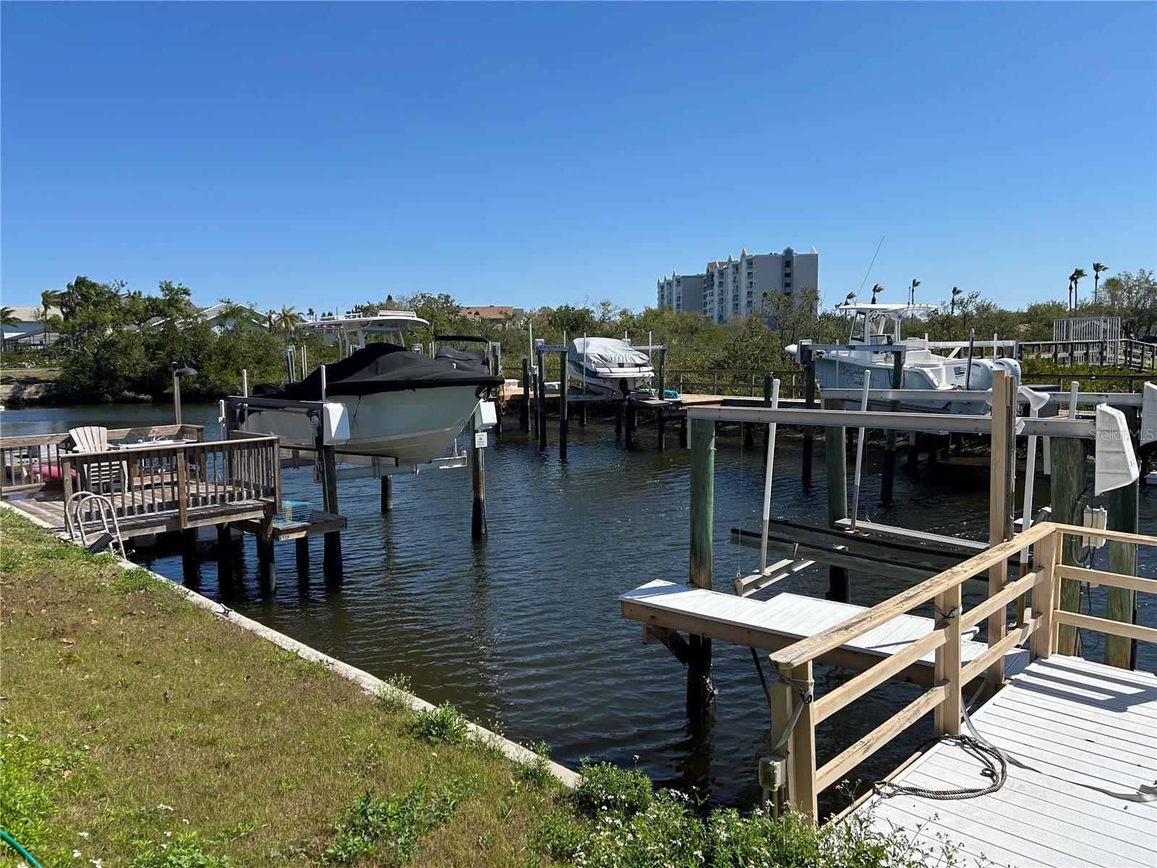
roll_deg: +1.4
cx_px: 578
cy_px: 434
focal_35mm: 26
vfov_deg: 53.1
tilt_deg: -5.1
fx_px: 869
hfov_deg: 67.3
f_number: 1.5
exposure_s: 1/4630
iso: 50
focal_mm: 5.7
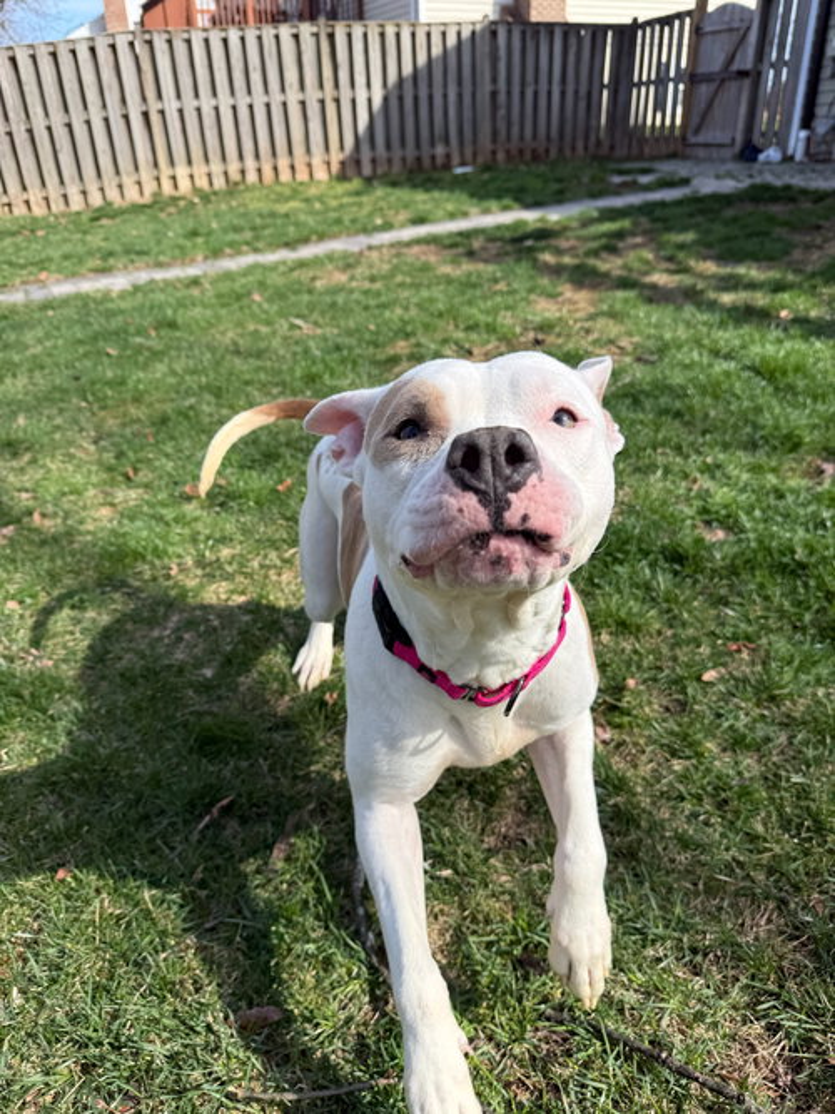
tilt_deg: -29.4
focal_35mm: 24
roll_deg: +3.8
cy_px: 557
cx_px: 418
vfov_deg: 71.6
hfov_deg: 56.8
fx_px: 772
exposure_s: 1/1855
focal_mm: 6.76
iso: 80
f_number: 1.78
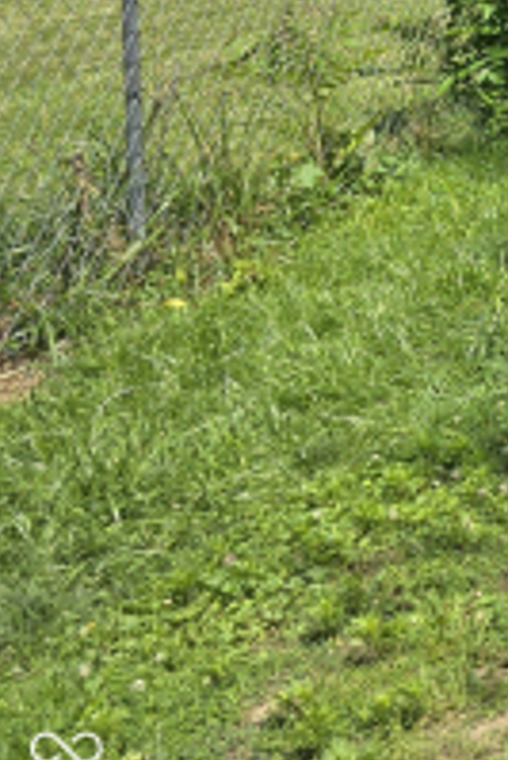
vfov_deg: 23.2
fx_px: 1690
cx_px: 1266
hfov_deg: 12.7
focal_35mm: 80
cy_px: -149
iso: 12
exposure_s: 1/423
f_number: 1.7
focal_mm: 6.3
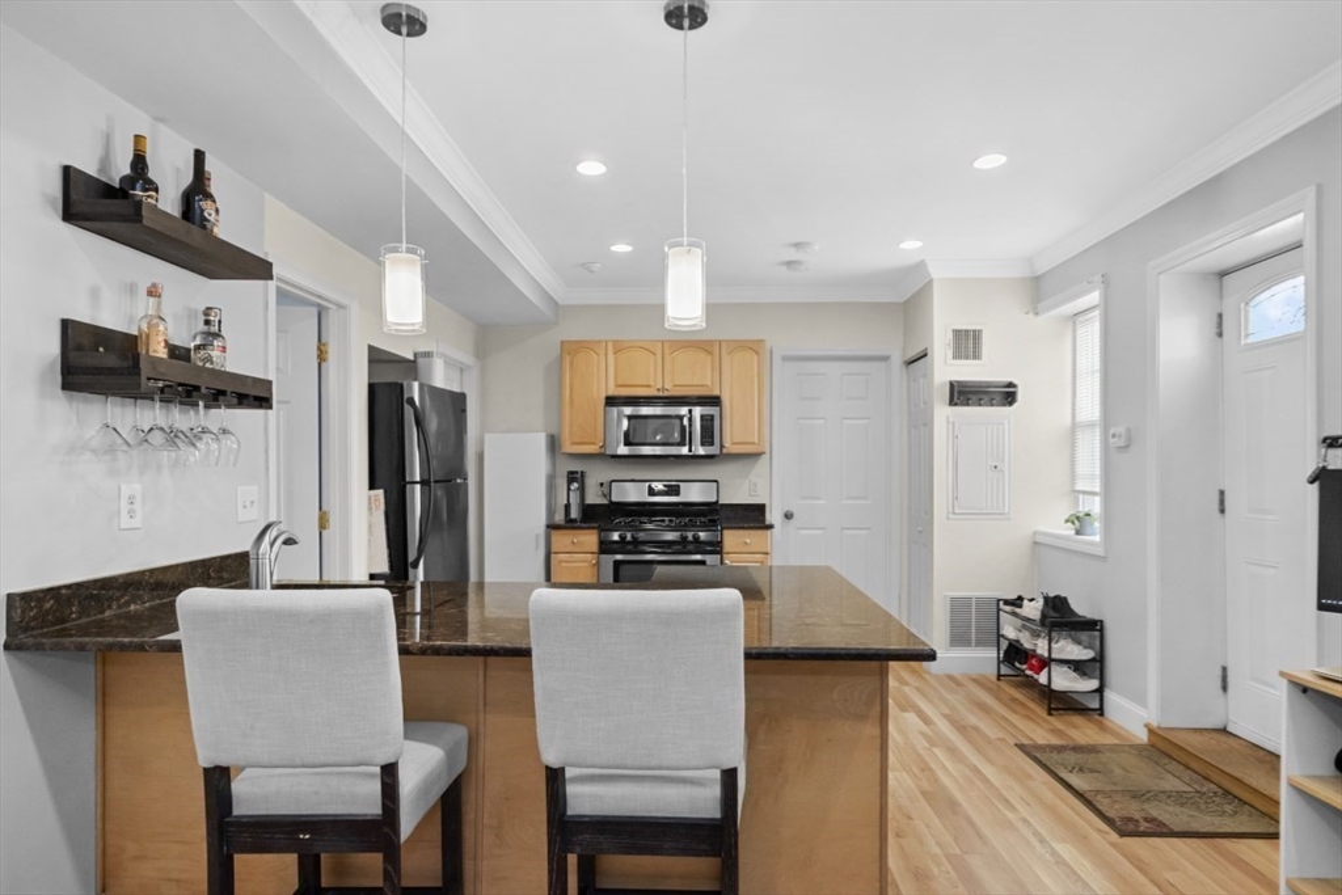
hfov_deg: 81.2
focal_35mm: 21
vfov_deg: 59.5
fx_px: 783
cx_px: 671
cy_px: 448
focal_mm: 14
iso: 640
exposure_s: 1/60
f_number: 5.6
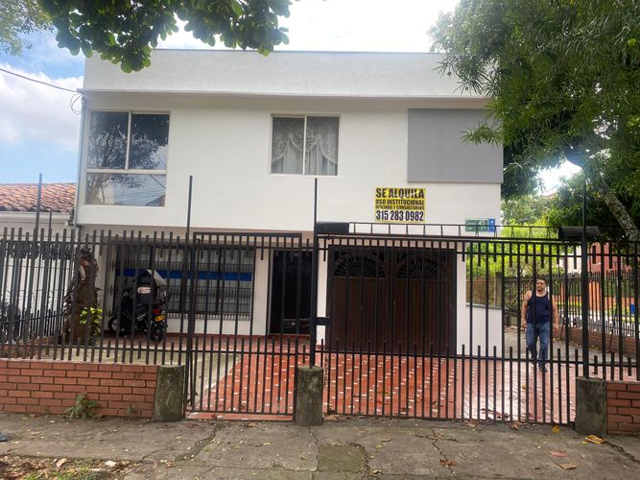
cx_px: 320
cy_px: 240
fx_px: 481
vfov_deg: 53.0
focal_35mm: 26
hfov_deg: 67.3
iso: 32
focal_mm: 4.25
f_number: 1.8
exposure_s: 1/369
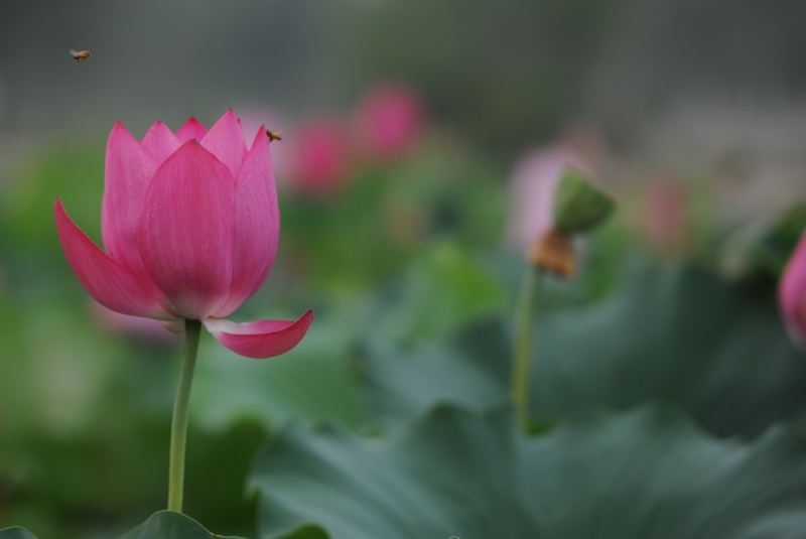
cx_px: 403
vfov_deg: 8.3
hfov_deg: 12.4
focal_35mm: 165
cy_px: 270
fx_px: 3697
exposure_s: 1/320
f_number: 2.8
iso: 200
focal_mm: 165
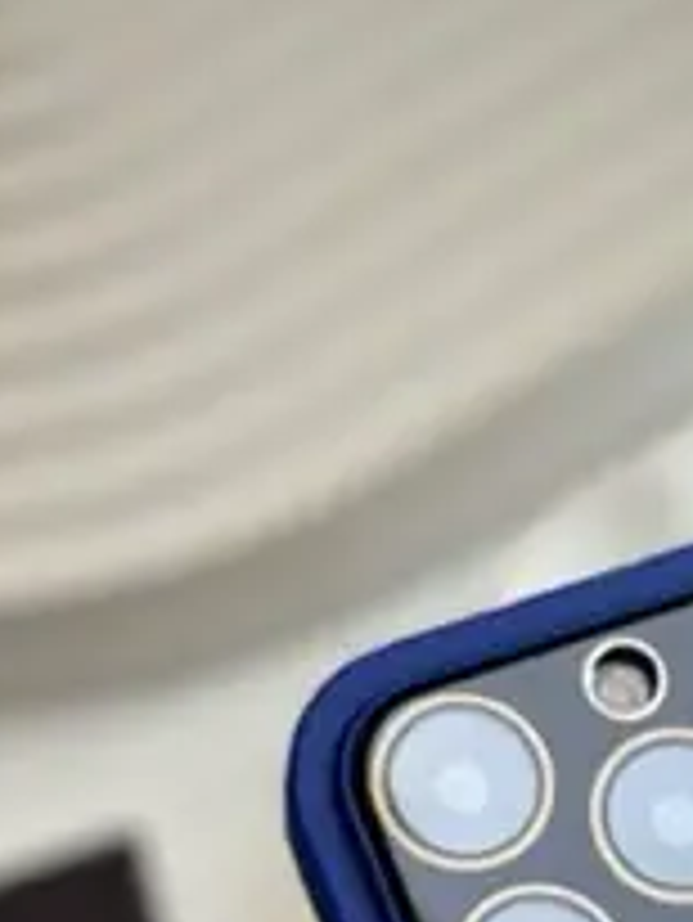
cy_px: 1219
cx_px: 950
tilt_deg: -63.6
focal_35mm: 150
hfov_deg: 9.7
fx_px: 4000
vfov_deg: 12.7
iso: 80
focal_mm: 6.86
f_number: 1.78
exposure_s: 1/1145
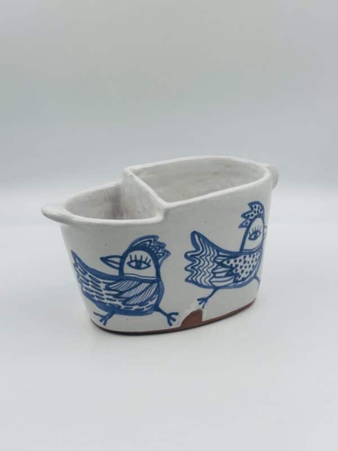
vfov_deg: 39.7
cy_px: 226
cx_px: 169
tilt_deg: -23.0
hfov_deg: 30.3
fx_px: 625
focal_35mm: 48
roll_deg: -1.0
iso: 64
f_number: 1.78
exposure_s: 1/704
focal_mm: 6.86
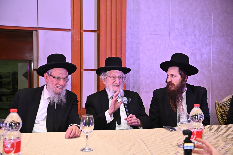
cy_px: 78
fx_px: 285
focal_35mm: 44
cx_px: 116
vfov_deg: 30.5
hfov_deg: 44.5
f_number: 4
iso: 1250
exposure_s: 1/200
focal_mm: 44
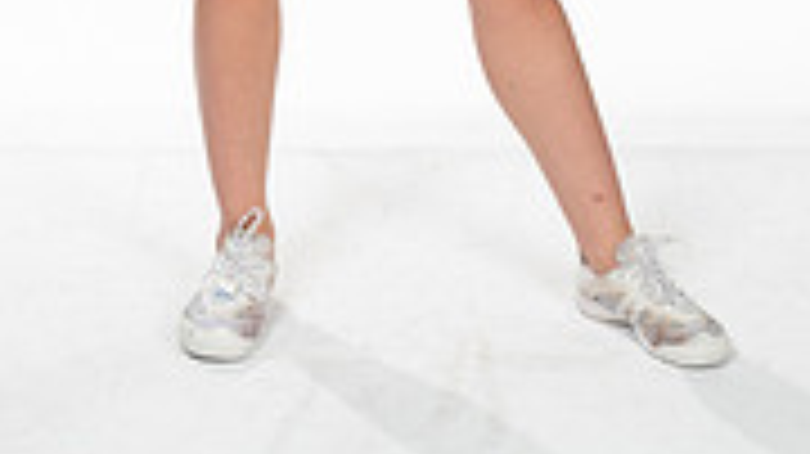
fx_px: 2705
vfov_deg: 9.0
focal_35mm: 126
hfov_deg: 17.0
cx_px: 338
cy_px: -508
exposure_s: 1/320
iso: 800
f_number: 7.1
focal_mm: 48
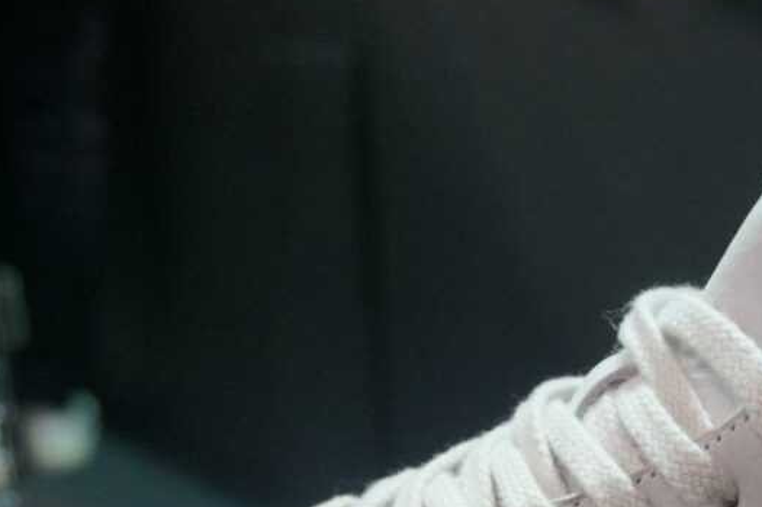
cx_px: 672
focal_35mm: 81
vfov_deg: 16.4
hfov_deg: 24.3
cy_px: 524
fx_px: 1719
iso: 800
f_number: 4
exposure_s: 1/160
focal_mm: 21
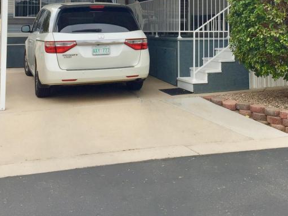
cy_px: 13
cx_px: 185
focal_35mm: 58
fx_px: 483
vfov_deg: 24.4
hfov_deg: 33.0
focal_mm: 4.15
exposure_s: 1/501
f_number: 2.2
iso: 32
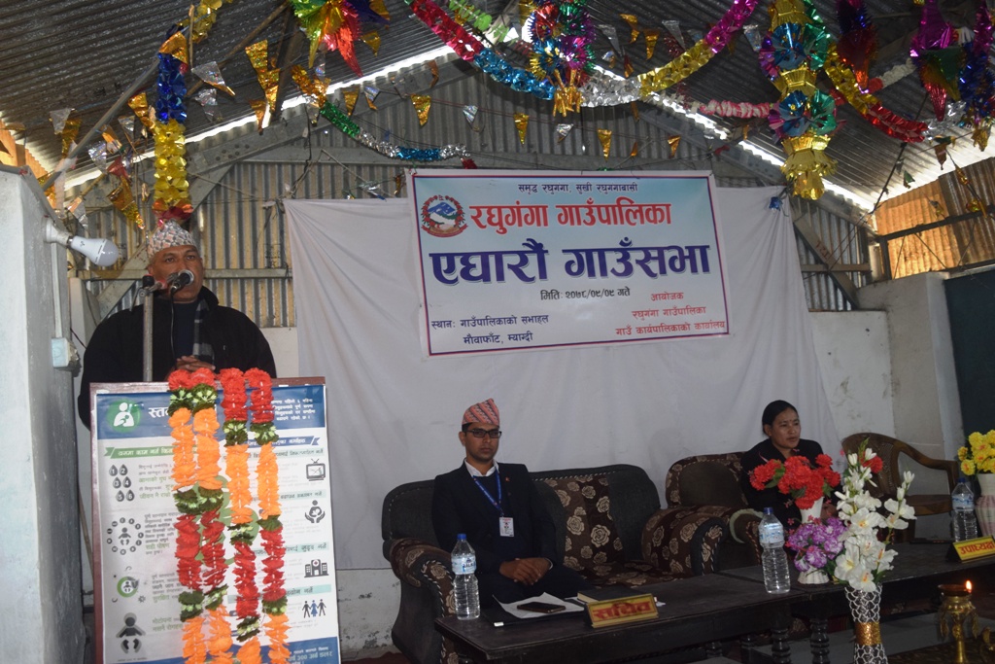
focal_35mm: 33
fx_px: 912
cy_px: 332
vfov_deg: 40.0
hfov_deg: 57.2
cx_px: 498
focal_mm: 22
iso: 800
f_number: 4
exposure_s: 1/60
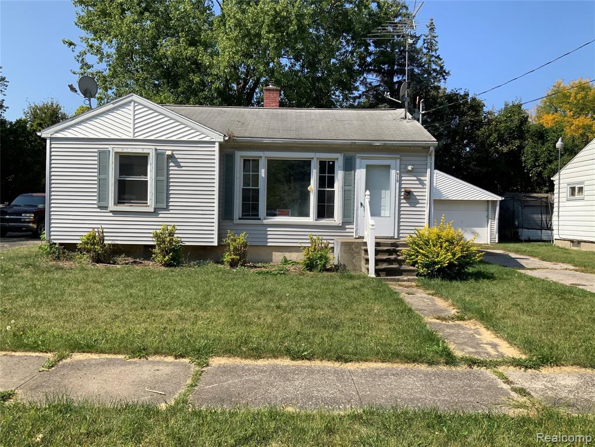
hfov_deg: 61.7
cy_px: 224
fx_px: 498
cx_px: 298
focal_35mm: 29
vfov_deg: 48.2
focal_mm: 3
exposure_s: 1/1534
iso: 16
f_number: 1.8
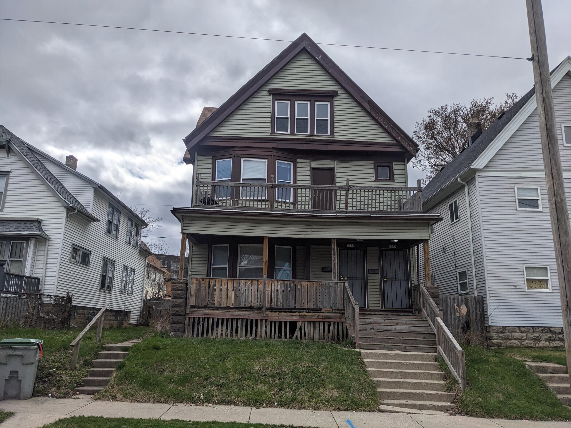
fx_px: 445
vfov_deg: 51.4
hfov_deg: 65.3
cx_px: 286
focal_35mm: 27
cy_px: 214
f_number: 1.73
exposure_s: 1/7812
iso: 45
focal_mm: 4.38
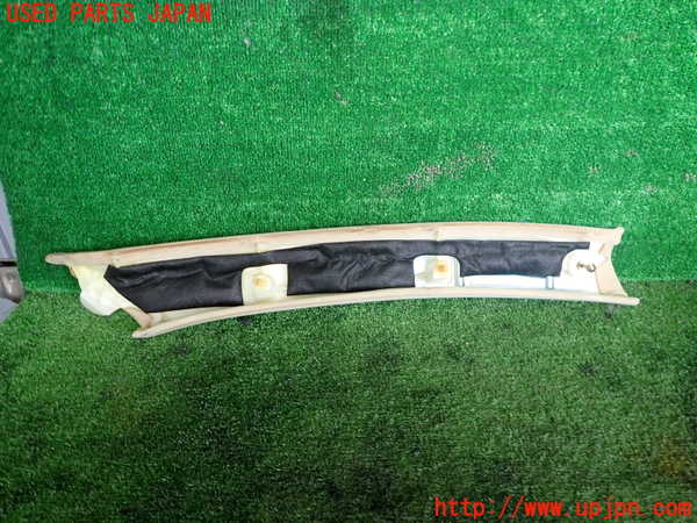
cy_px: 262
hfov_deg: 69.4
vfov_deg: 54.9
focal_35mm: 25
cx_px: 348
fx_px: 503
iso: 200
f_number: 2
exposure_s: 1/100
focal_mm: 4.5
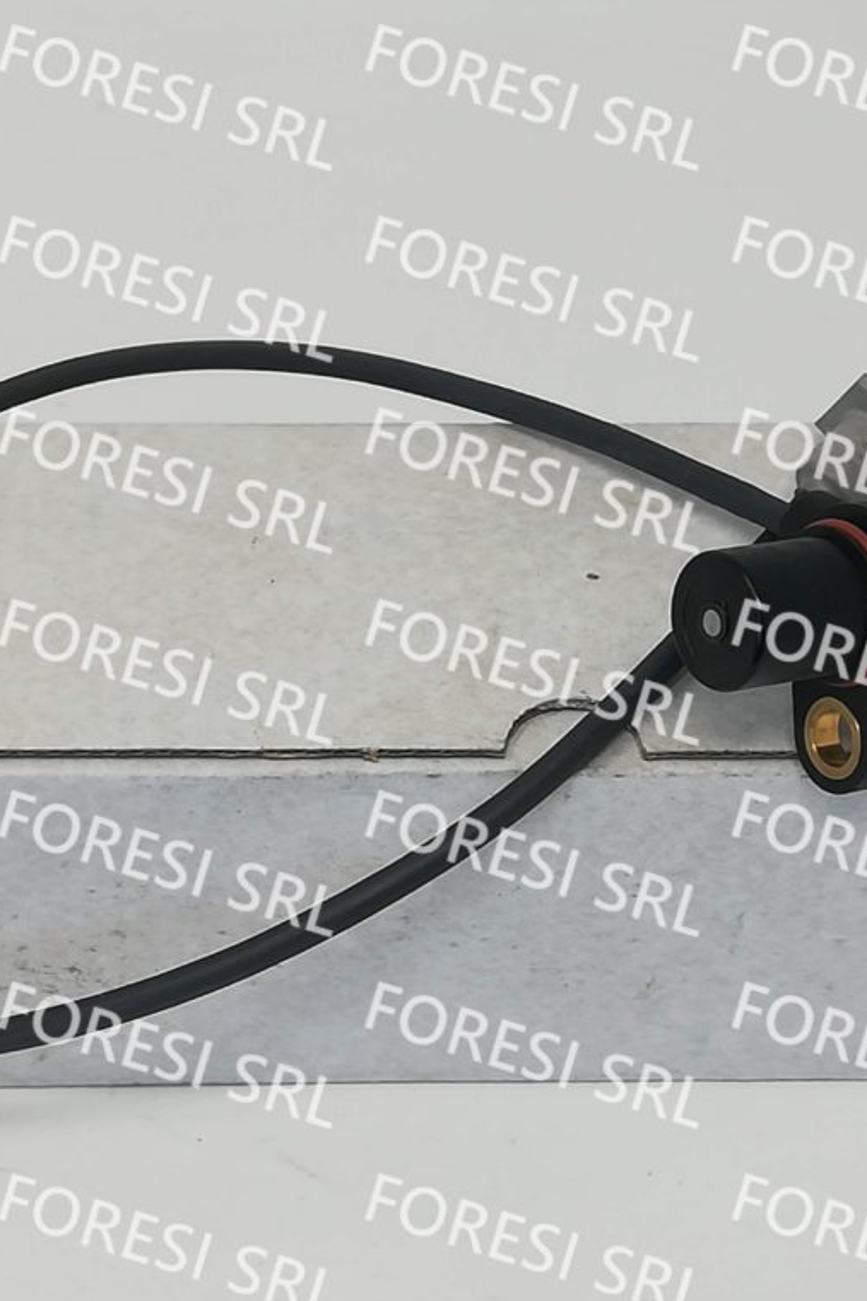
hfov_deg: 15.0
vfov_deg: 22.4
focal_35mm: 91
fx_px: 3289
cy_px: 653
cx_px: 496
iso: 50
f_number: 2.2
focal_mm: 3.81
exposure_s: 1/112
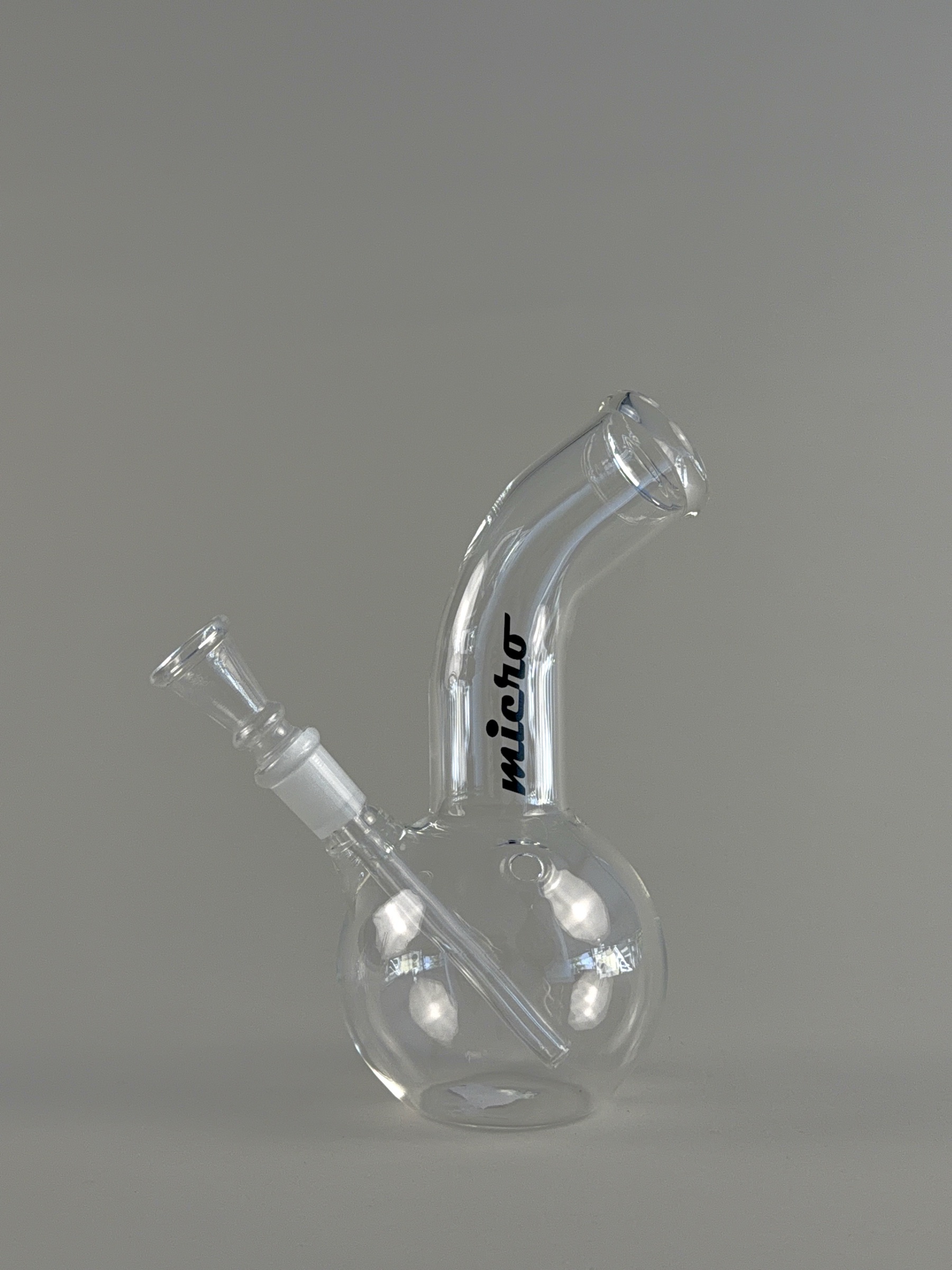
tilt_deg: +0.7
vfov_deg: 43.9
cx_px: 476
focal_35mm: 43
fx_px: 1577
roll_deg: +0.6
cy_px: 635
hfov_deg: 33.6
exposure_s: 1/420
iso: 50
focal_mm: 6.76
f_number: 1.78
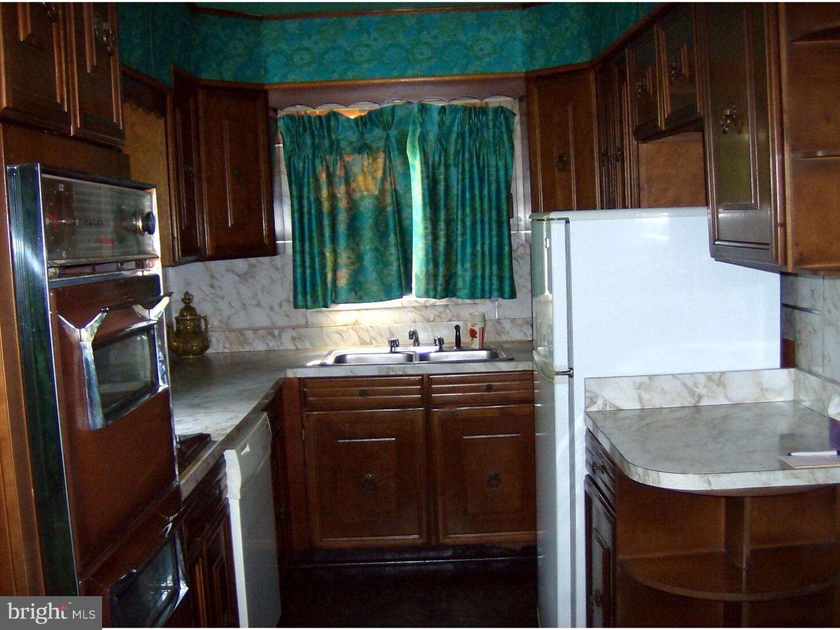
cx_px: 420
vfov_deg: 39.7
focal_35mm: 36
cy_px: 315
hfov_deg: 51.4
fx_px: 874
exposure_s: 1/60
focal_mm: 6
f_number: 2.8
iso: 200
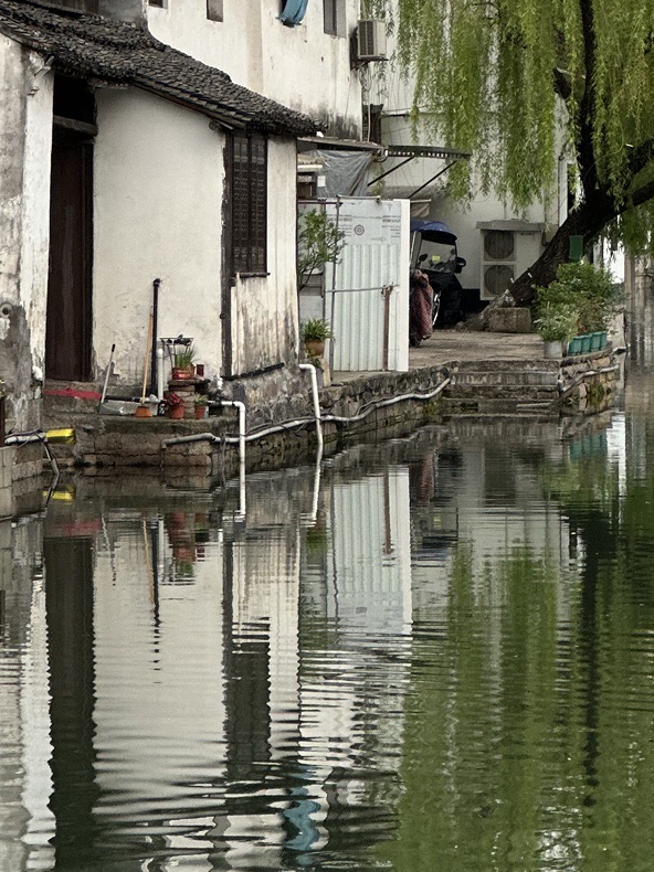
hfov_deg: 7.6
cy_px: 47
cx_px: 393
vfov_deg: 10.1
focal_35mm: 195
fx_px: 4915
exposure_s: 1/121
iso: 40
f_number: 2.8
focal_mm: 9
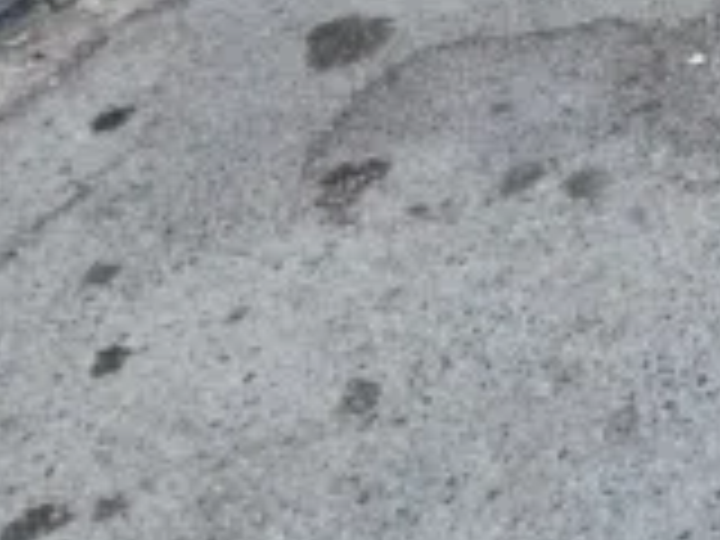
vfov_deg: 14.2
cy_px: -441
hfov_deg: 16.9
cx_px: 1359
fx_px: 1914
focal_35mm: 92
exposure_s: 1/100
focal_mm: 6.11
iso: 102
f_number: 1.65
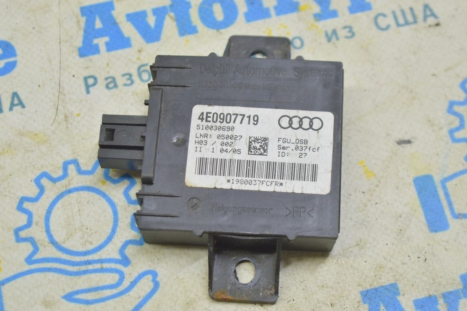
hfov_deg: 26.0
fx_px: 1011
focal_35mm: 78
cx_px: 234
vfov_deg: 17.5
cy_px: 156
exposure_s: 1/20
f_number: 5.6
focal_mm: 52
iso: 400
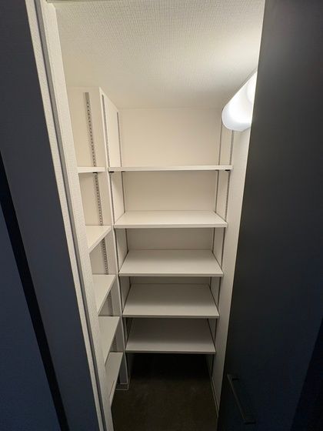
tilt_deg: -15.1
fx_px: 174
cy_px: 216
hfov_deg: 85.7
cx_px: 162
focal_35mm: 14
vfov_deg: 102.1
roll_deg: +1.5
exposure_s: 1/60
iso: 160
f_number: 2.2
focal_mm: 2.22
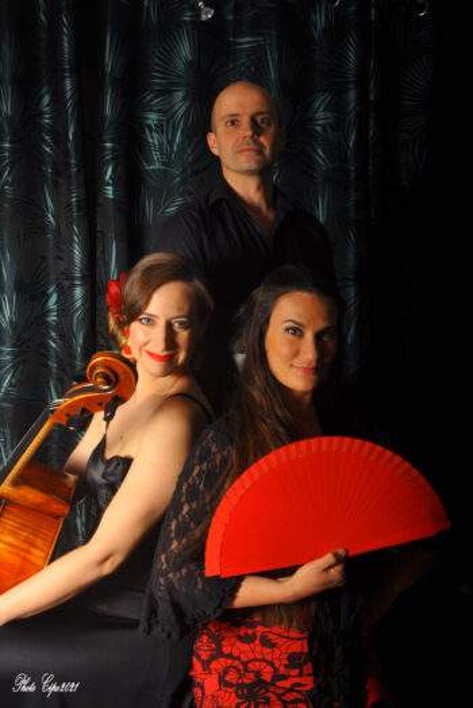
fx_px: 738
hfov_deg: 35.5
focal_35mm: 38
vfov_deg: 51.3
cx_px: 236
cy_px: 354
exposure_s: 1/250
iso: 250
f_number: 13
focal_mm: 25
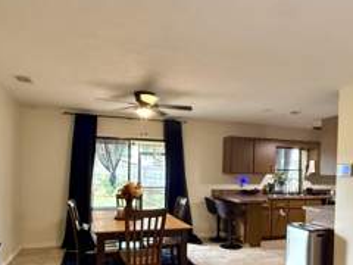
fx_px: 286
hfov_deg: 63.3
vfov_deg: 48.9
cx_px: 196
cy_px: 177
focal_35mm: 28
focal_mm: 2.22
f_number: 2.2
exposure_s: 1/59
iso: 800
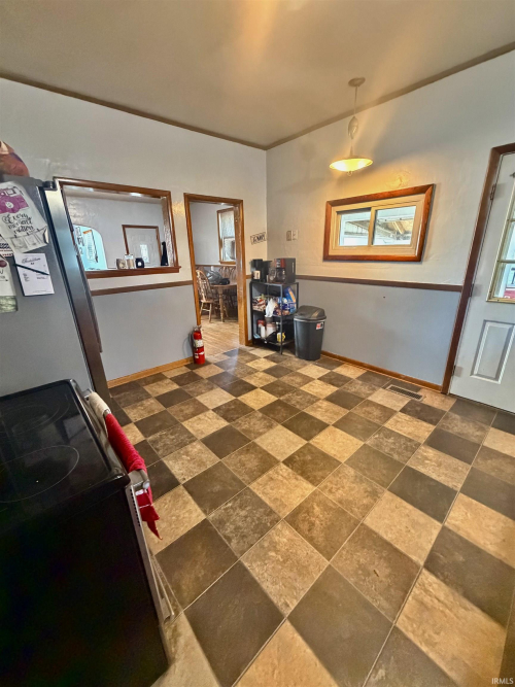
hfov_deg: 85.7
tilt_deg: -18.1
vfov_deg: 102.1
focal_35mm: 14
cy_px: 344
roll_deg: +1.0
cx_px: 258
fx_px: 278
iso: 1000
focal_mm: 2.22
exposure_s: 1/60
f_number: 2.2
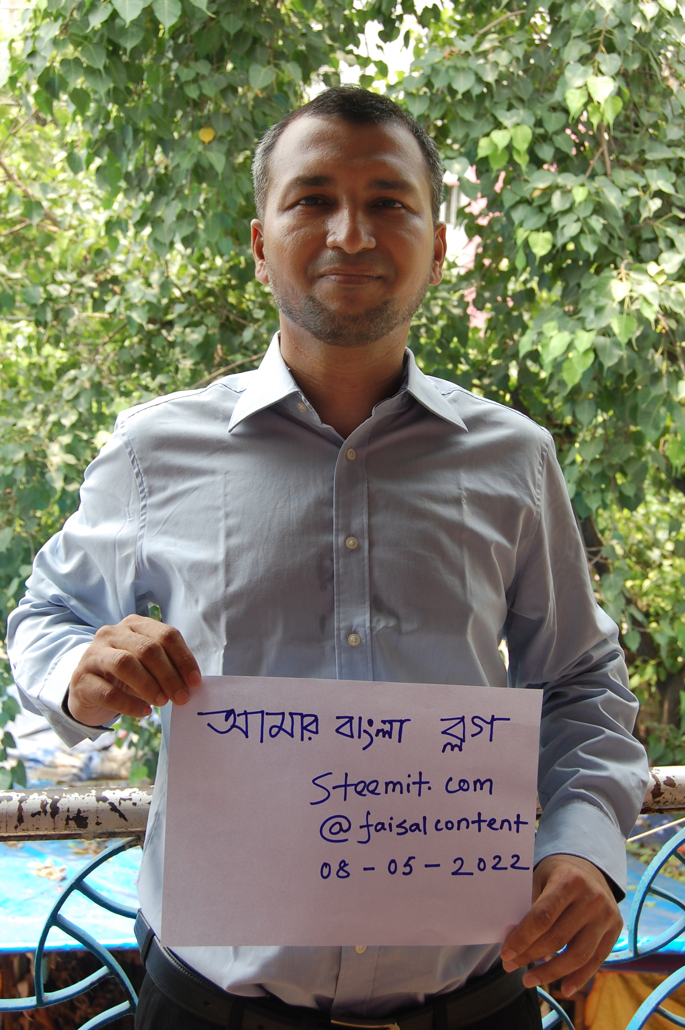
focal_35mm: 39
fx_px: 1115
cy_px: 515
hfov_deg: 34.1
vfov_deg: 49.6
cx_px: 342
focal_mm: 26
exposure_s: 1/125
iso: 200
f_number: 5.6
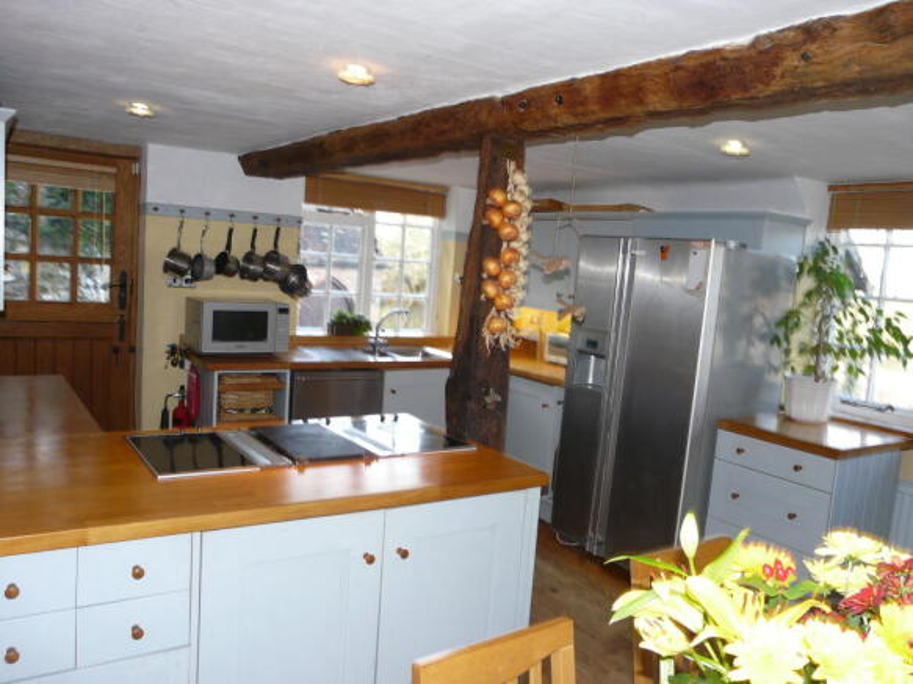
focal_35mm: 28
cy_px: 342
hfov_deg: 63.5
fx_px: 738
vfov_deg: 49.7
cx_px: 456
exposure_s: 1/30
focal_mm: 4.6
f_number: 2.8
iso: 100
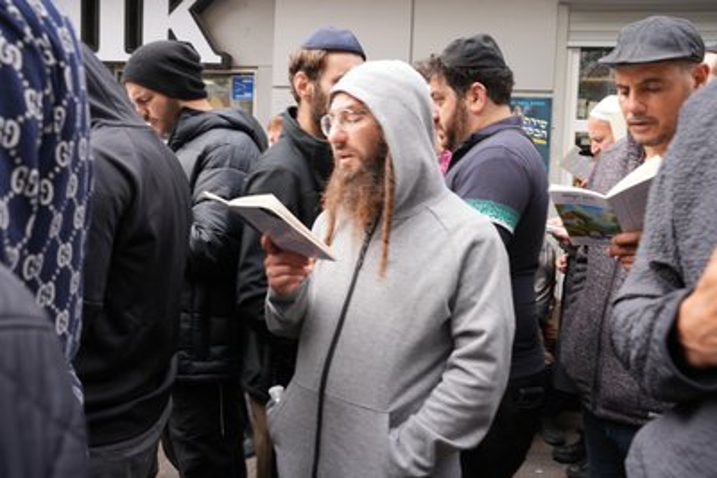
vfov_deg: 42.4
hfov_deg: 60.3
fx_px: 618
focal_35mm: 31
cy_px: 239
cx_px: 358
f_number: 5.6
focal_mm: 31
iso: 80
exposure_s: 1/40
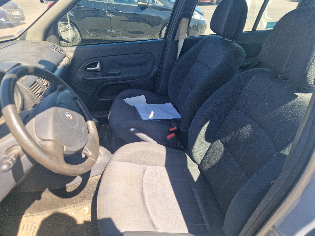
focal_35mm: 23
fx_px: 209
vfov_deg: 58.9
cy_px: 118
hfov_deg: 73.9
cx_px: 158
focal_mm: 5.4
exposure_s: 1/263
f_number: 1.8
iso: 50
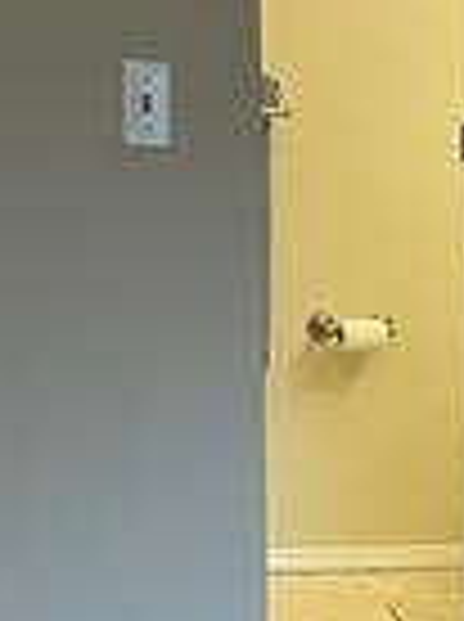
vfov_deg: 12.3
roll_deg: -2.0
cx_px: 626
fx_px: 2600
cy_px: 1179
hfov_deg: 10.0
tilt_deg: -23.0
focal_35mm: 145
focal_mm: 4.2
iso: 125
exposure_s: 1/60
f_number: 1.6
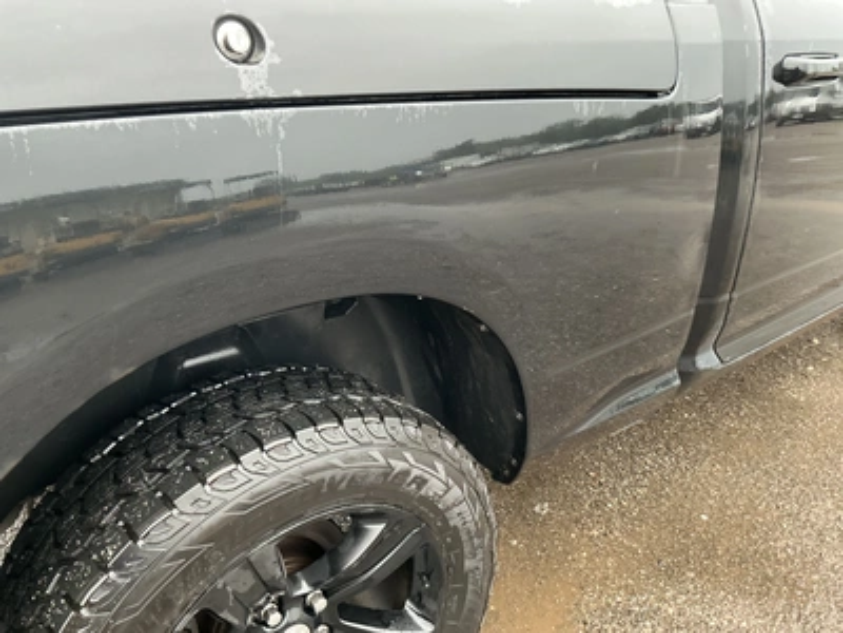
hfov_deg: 63.4
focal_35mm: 28
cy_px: 316
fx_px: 682
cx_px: 422
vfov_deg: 49.7
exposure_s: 1/60
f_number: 1.8
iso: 125
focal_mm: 3
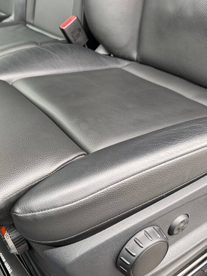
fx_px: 303
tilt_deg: -37.5
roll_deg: +8.4
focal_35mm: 38
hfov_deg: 37.1
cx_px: 63
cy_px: 146
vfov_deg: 49.0
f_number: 1.78
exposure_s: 1/85
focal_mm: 6.76
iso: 200
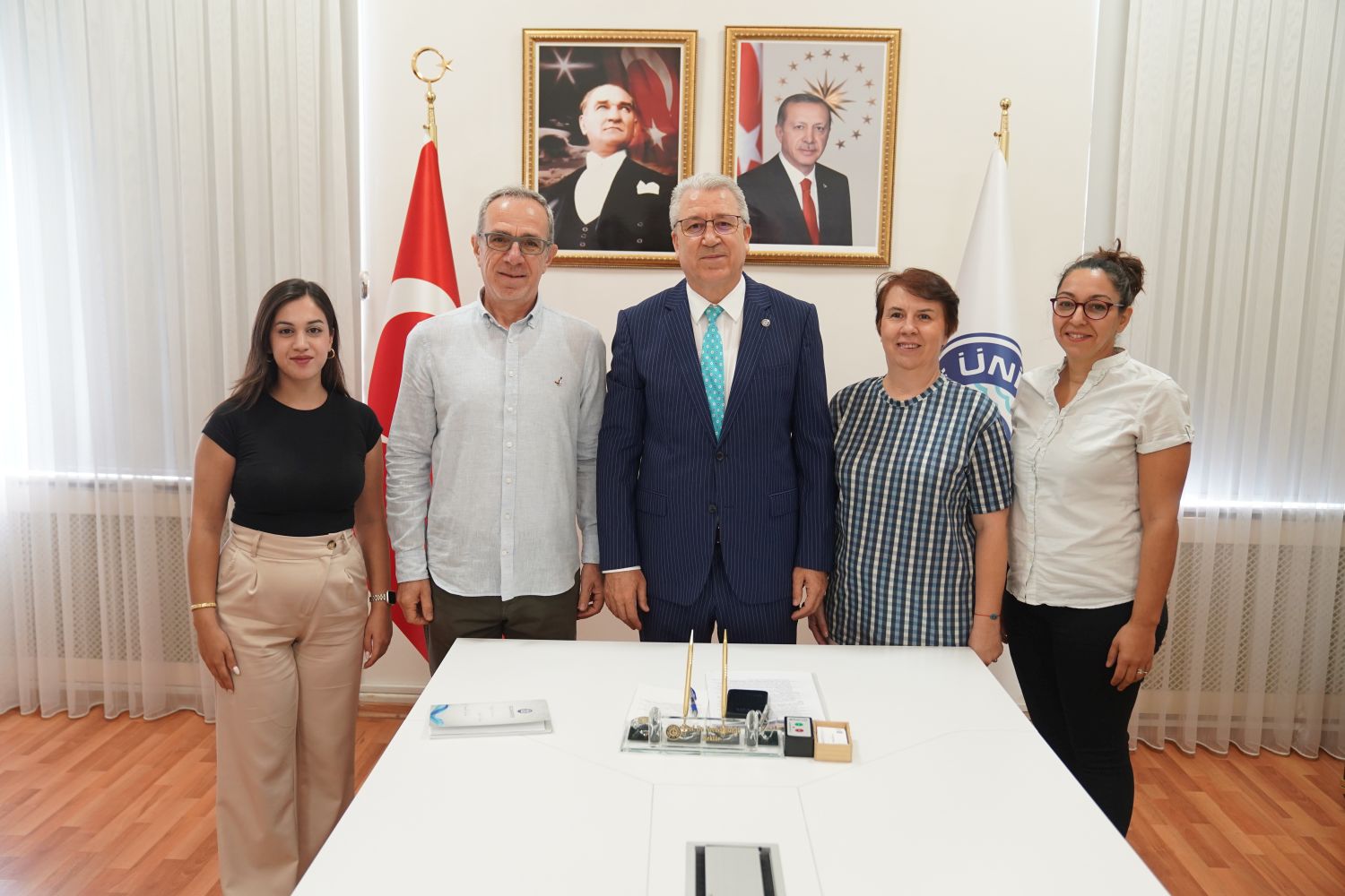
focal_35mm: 30
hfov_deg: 61.9
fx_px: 1121
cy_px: 448
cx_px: 672
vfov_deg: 43.6
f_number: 3.2
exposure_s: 1/125
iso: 1600
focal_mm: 30
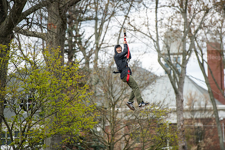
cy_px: 66
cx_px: 123
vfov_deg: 6.1
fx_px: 1412
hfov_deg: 9.1
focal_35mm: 226
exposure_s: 1/800
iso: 200
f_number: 3.2
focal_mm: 200
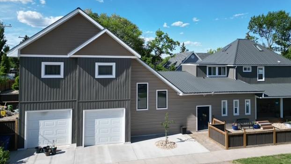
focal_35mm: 27
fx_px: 208
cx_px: 142
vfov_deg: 42.6
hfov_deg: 69.8
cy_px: 61
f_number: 1.7
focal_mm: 6.72
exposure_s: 1/3000
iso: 140
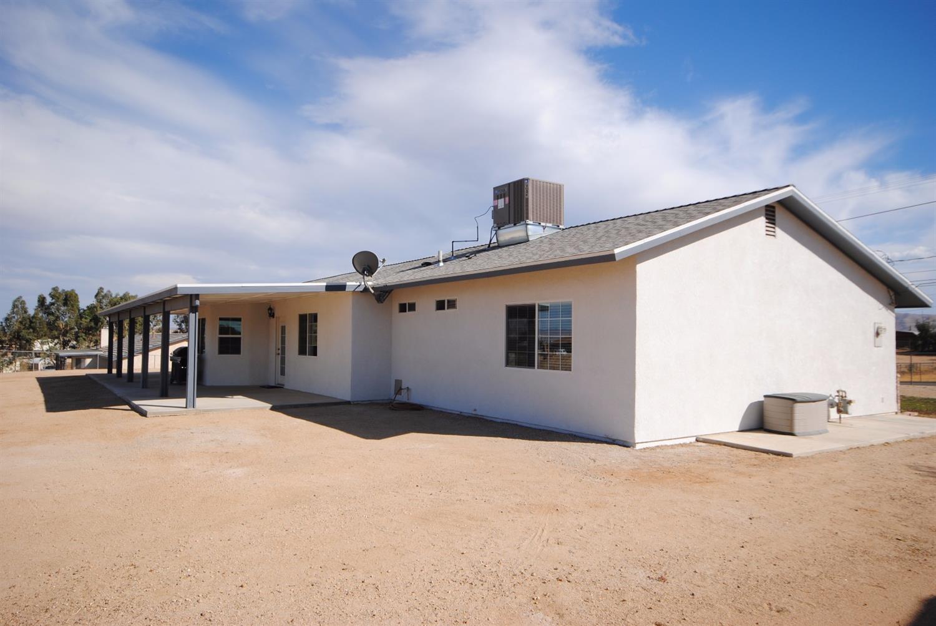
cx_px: 468
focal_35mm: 24
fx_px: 625
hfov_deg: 73.7
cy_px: 313
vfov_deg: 53.2
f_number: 9
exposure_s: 1/320
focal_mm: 16
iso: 100
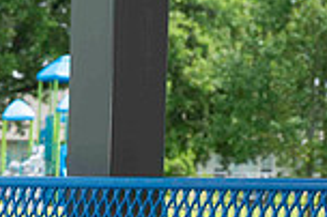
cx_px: -246
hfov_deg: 10.7
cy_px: 363
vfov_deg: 7.4
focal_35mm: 182
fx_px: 1651
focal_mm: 45
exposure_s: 1/500
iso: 400
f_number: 9
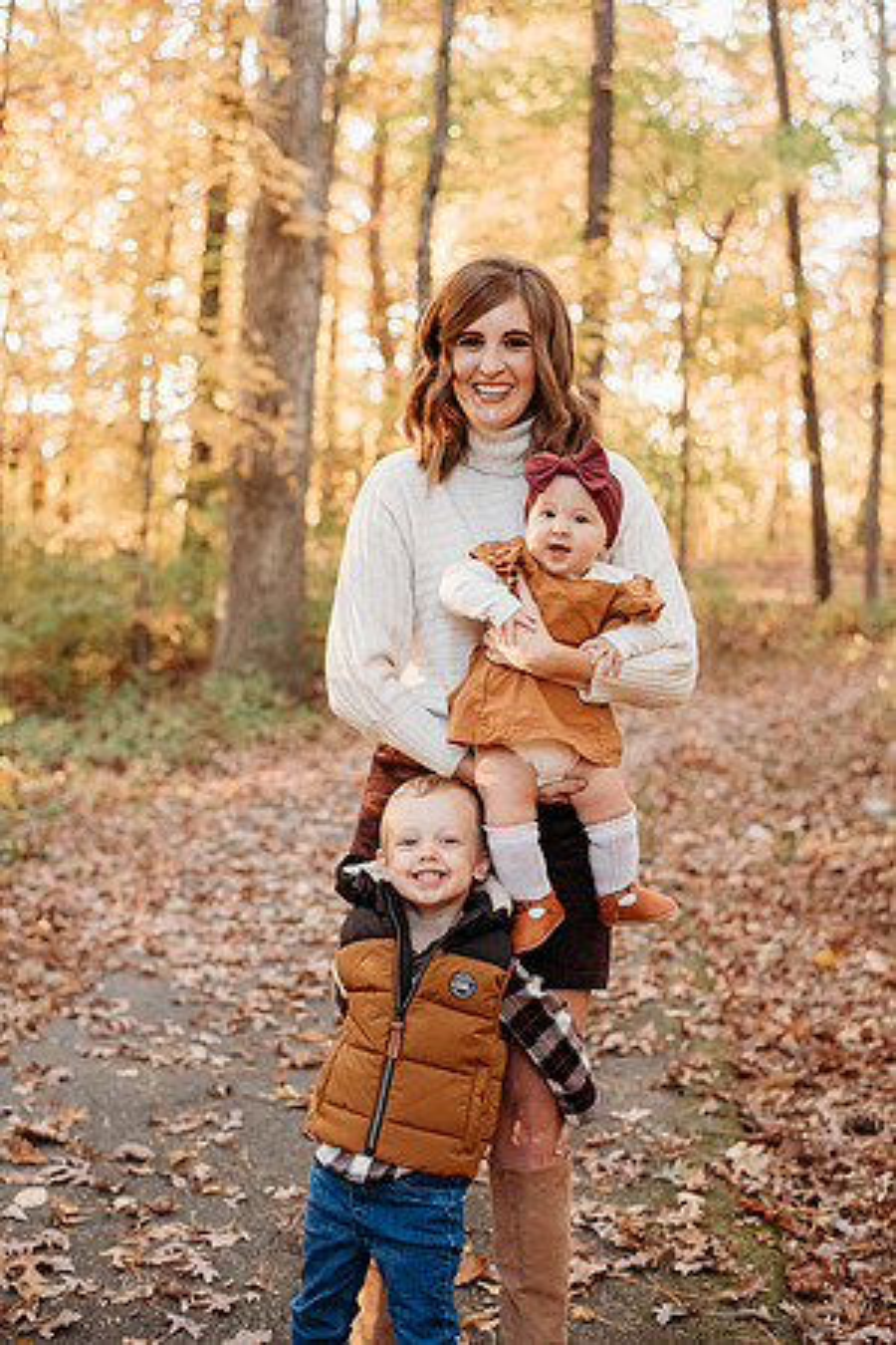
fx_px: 1867
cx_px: 448
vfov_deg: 39.6
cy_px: 672
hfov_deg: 27.0
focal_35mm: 50
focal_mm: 50
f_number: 2.8
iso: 1600
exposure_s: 1/200
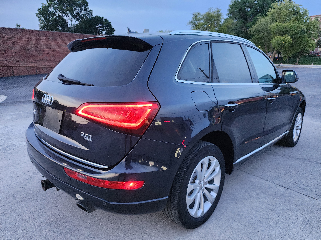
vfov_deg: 58.9
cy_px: 120
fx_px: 213
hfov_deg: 73.9
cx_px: 160
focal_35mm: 23
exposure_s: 1/120
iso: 800
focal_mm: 6.4
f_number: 1.8
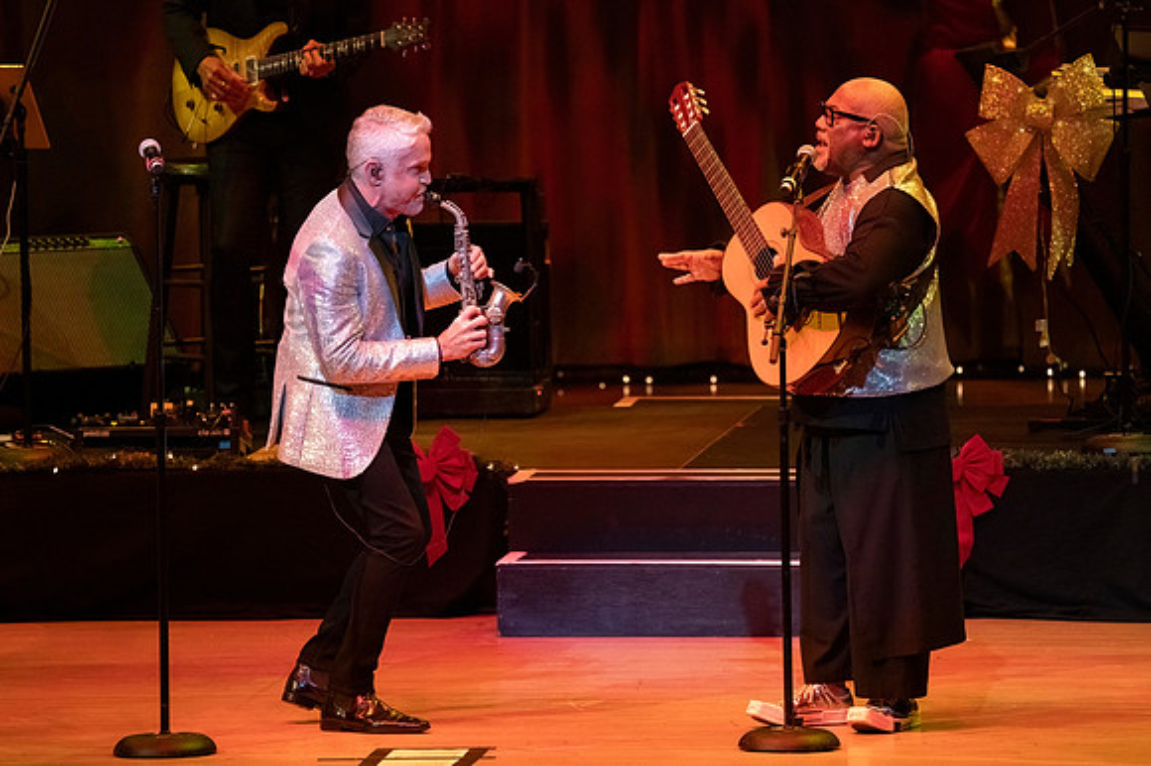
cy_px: 385
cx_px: 569
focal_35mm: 399
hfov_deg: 5.2
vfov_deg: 3.4
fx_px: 12751
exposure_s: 1/320
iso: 5000
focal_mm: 370
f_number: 7.1
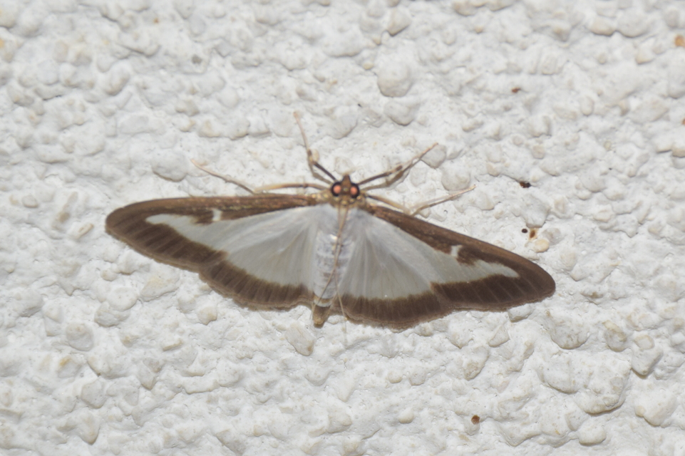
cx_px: 342
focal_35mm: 195
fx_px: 3709
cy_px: 228
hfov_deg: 10.6
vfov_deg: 7.0
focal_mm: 130
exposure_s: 1/60
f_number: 7.1
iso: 320
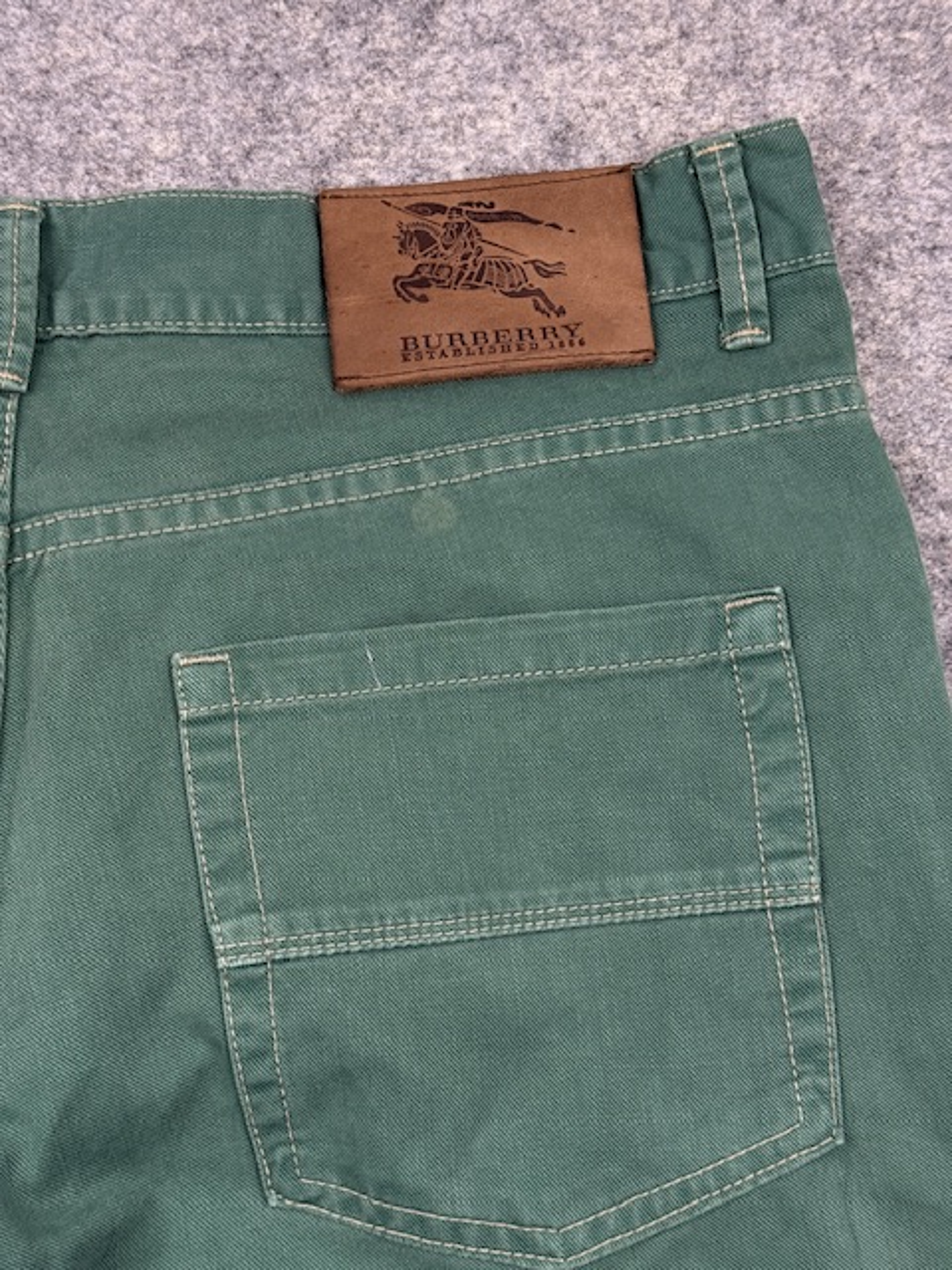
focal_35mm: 48
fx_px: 1760
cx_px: 476
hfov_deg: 30.3
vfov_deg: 39.7
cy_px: 635
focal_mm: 6.76
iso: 50
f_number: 1.78
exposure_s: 1/100
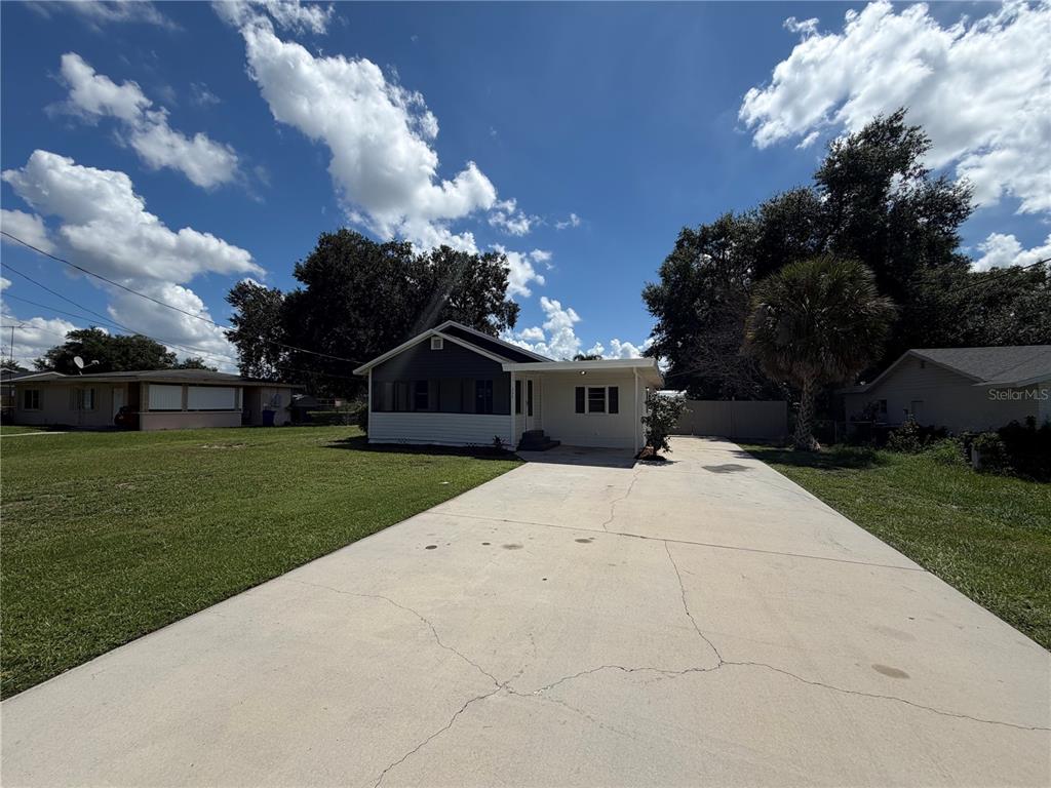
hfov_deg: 102.1
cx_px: 526
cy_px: 394
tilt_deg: +2.9
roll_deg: +0.8
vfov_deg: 85.7
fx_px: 425
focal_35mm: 14
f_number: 2.2
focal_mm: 2.22
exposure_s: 1/2320
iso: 20
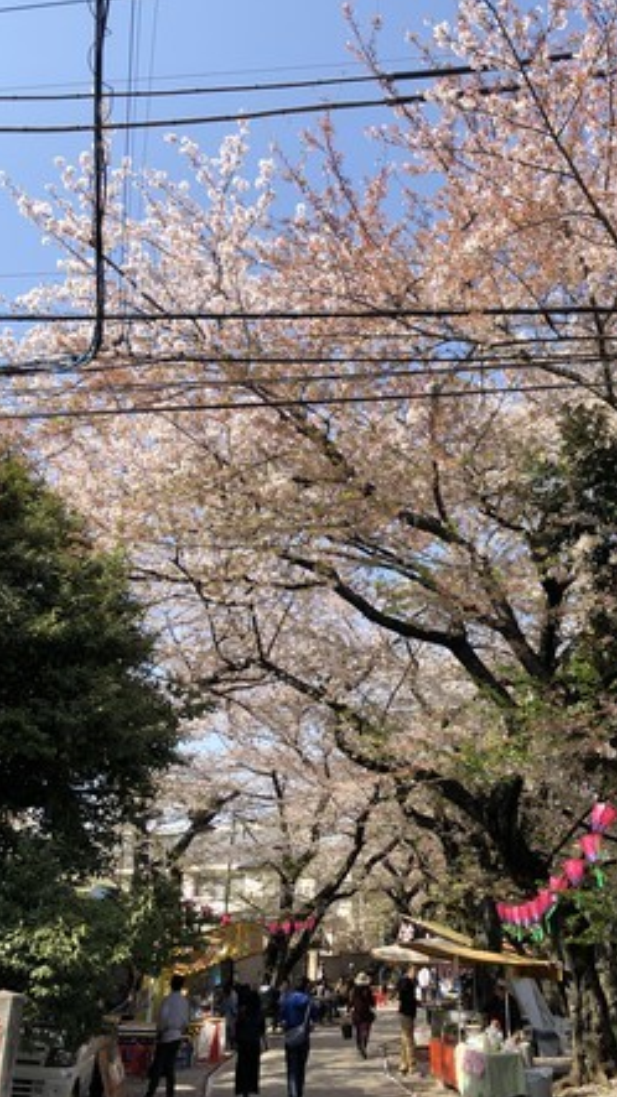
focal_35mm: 31
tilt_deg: +25.3
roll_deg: -0.2
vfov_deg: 62.6
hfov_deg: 37.5
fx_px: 902
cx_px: 396
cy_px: 550
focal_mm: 3.99
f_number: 1.8
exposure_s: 1/827
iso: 20
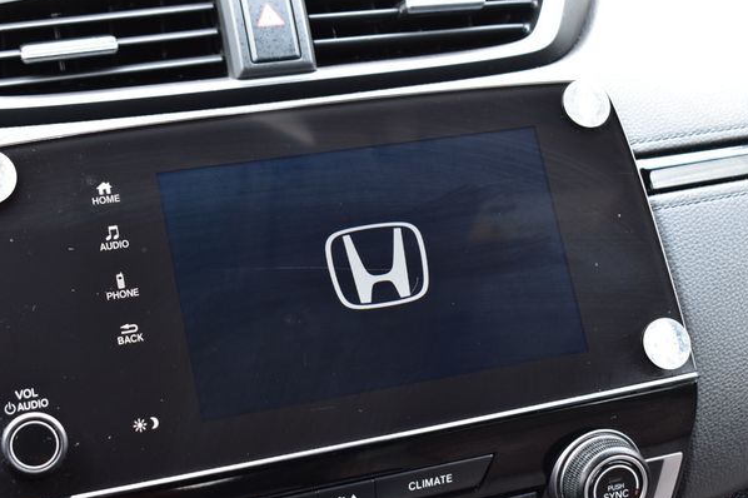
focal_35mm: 61
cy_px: 259
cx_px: 360
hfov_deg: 32.9
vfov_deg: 22.2
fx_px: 1267
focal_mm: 38
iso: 400
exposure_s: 1/30
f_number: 7.1
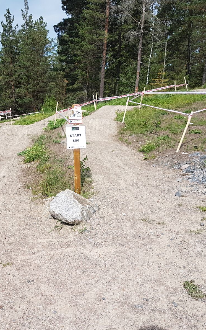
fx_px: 332
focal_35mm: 37
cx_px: 55
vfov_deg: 52.7
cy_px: 166
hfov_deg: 33.8
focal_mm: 4.2
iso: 40
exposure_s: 1/2064
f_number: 1.7
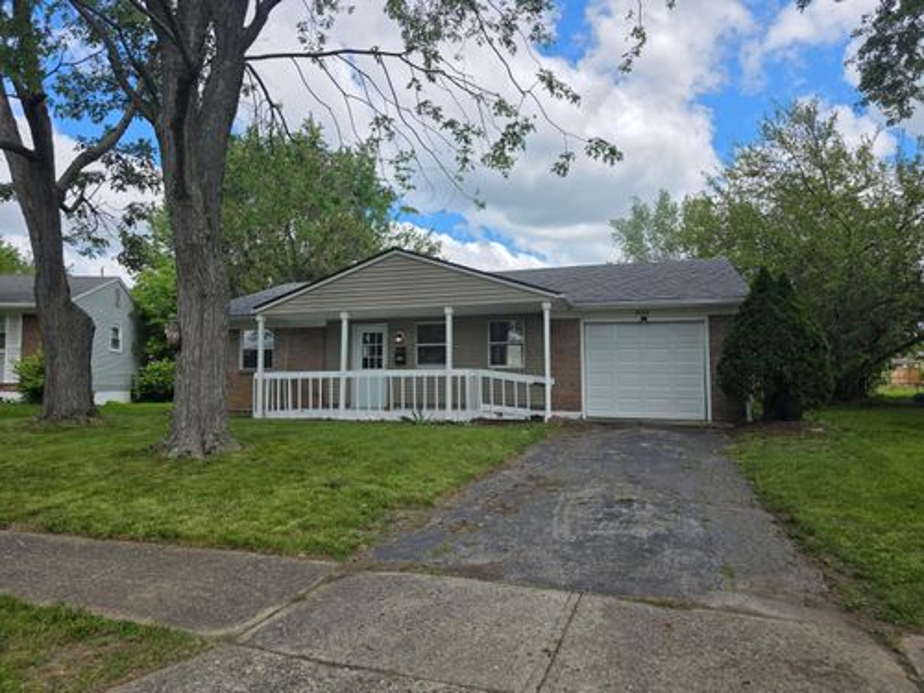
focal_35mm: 23
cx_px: 462
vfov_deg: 58.9
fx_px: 614
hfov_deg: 73.9
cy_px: 346
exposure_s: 1/4766
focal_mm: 6.3
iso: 80
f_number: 1.7
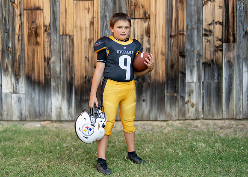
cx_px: 119
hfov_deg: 33.3
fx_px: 415
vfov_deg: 24.1
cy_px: 89
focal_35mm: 59
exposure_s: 1/2000
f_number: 1.2
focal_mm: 50
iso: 100
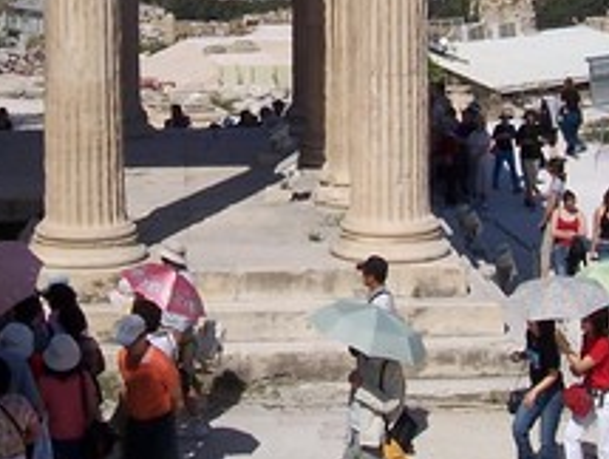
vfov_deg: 14.4
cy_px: -20
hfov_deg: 19.4
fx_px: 1780
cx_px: 297
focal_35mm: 101
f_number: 5.6
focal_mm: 5.6
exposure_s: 1/1000
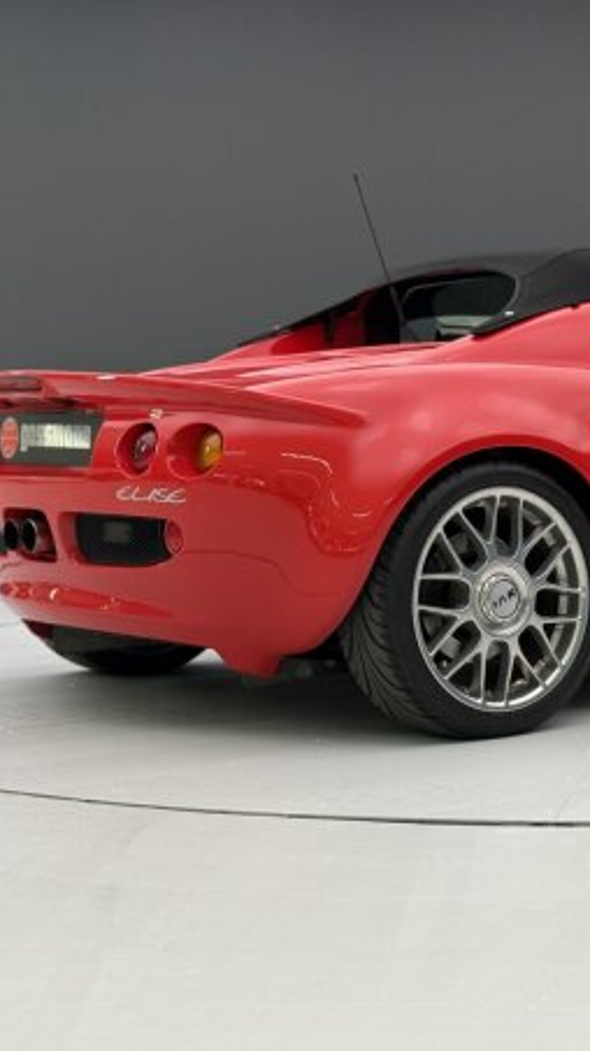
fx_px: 2060
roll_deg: +0.7
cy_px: 535
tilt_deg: -3.0
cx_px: 576
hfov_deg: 16.0
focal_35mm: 74
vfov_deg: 28.6
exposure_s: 1/100
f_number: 1.78
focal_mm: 6.76
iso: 100
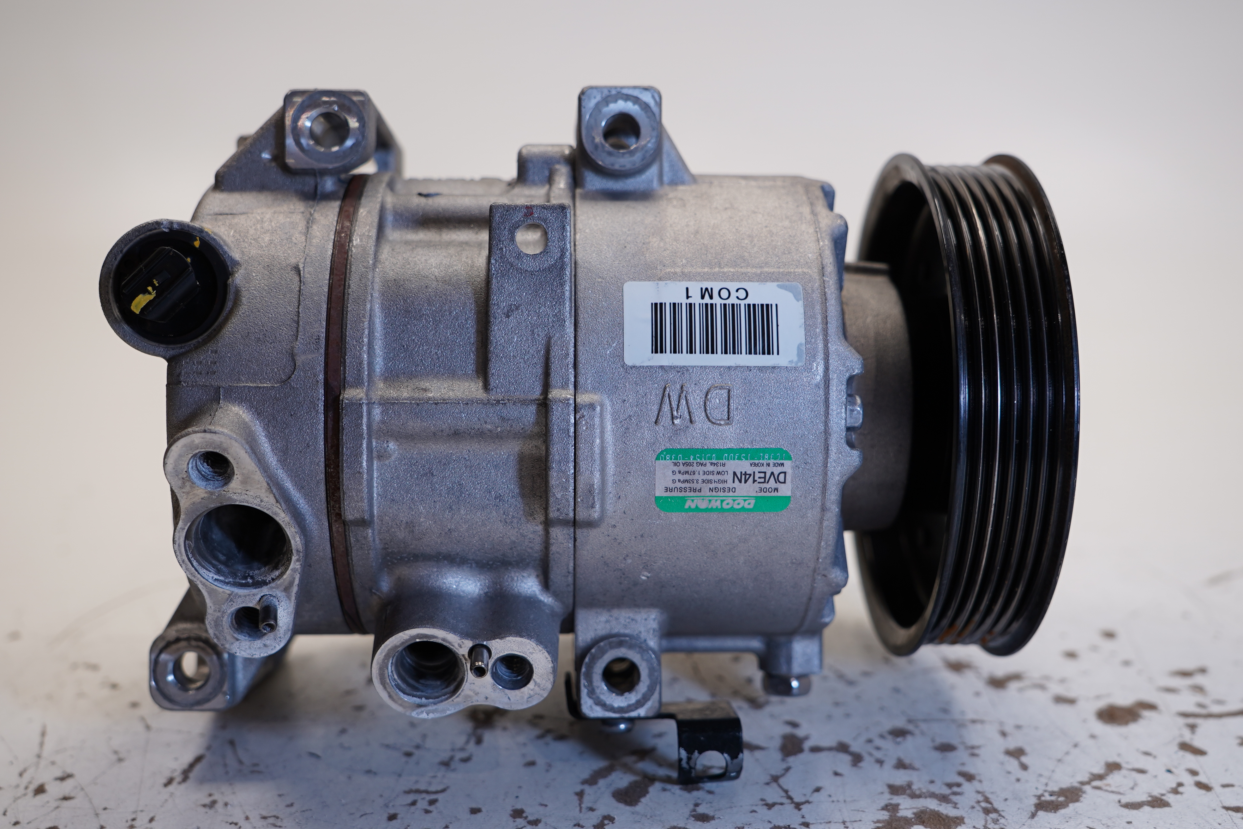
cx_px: 622
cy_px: 414
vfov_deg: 31.9
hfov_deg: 46.4
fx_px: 1450
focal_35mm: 42
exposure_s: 1/125
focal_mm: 28
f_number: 3.5
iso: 160
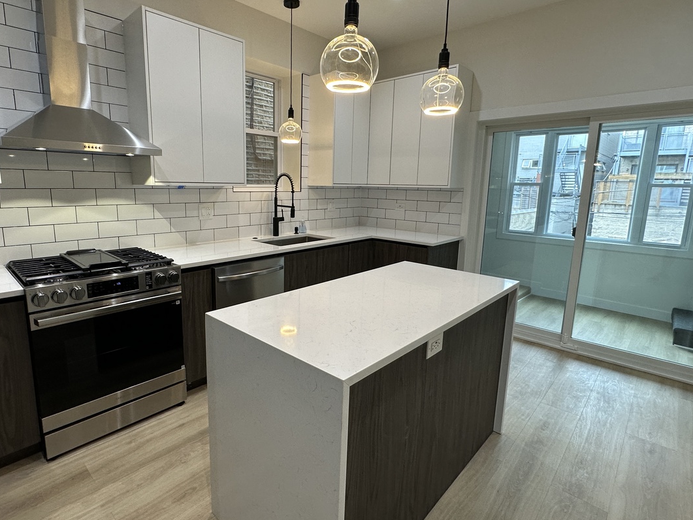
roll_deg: -0.4
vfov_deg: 68.7
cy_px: 248
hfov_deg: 84.4
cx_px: 310
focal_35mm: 19
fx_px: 380
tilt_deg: -9.5
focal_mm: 2.22
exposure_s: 1/120
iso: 160
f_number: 2.2
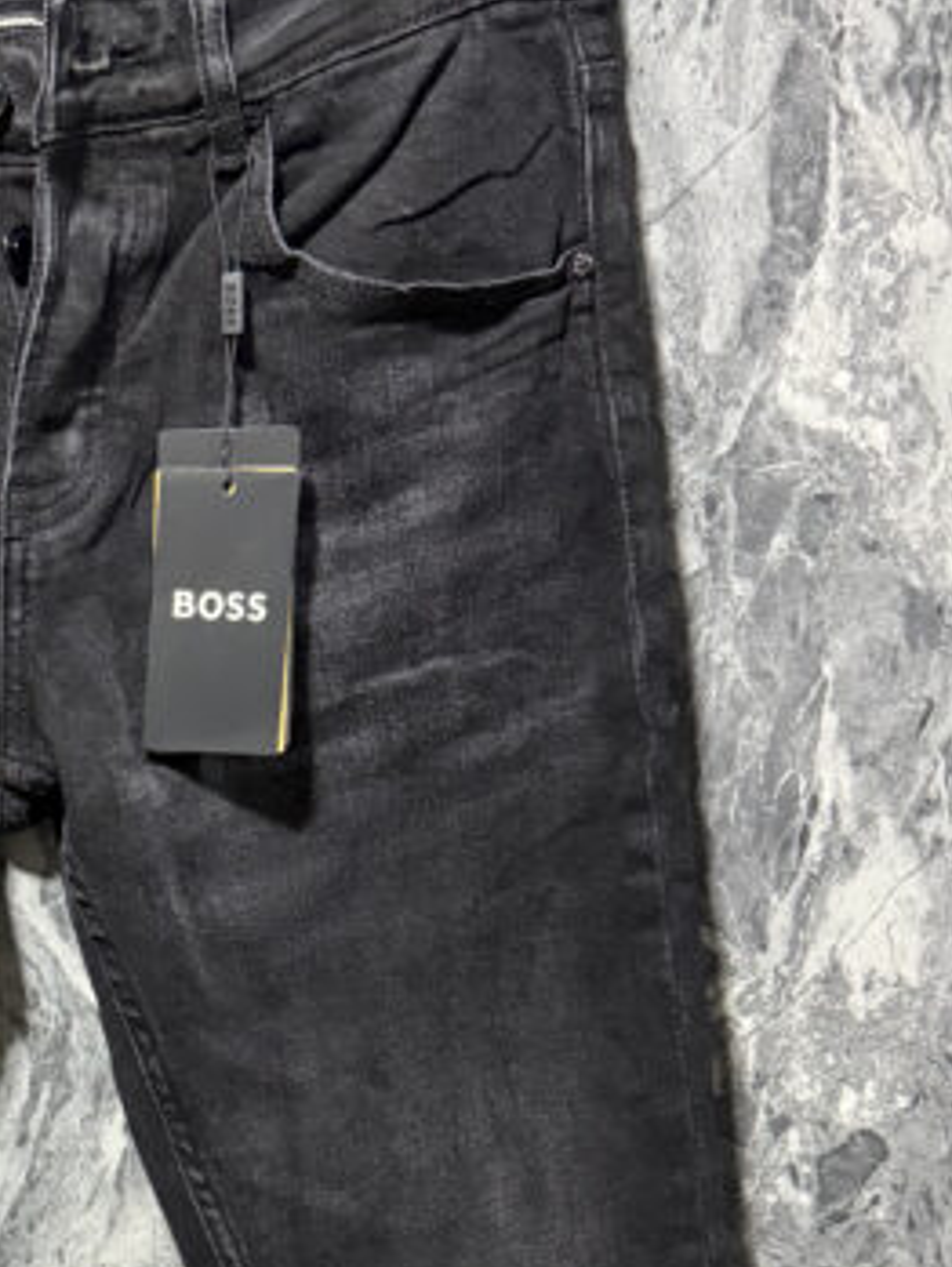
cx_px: 11
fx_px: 2016
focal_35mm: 55
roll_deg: +0.0
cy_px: 1118
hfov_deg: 25.3
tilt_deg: -16.2
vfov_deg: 33.3
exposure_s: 1/40
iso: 800
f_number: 1.78
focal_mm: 6.76
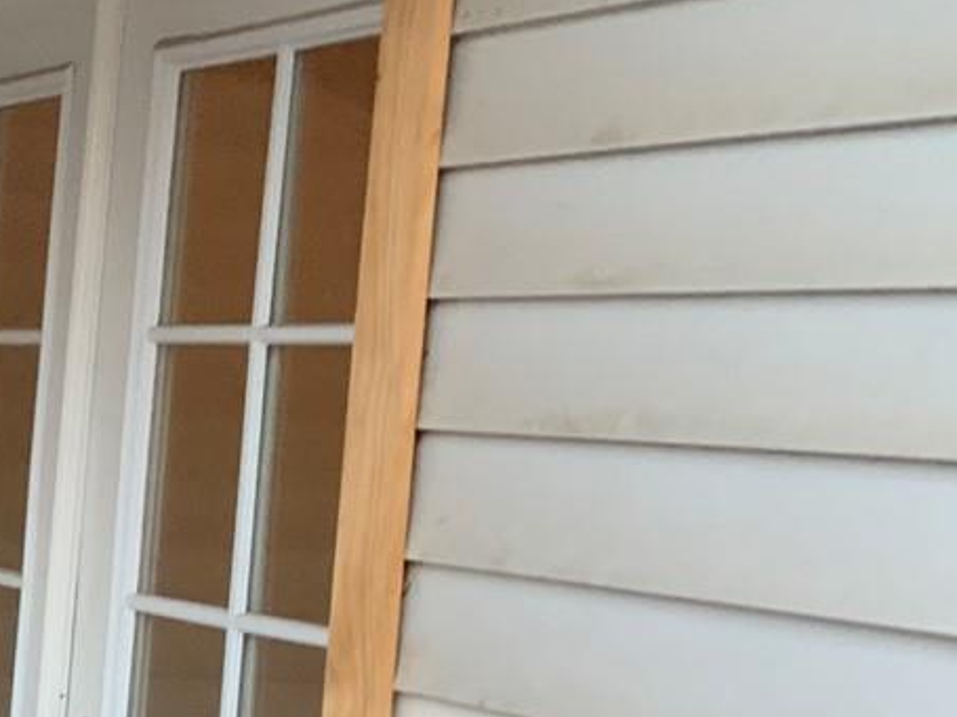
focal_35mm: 102
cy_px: 582
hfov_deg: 17.7
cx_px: -385
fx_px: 2819
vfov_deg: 14.4
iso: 80
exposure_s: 1/60
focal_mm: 3
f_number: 1.8
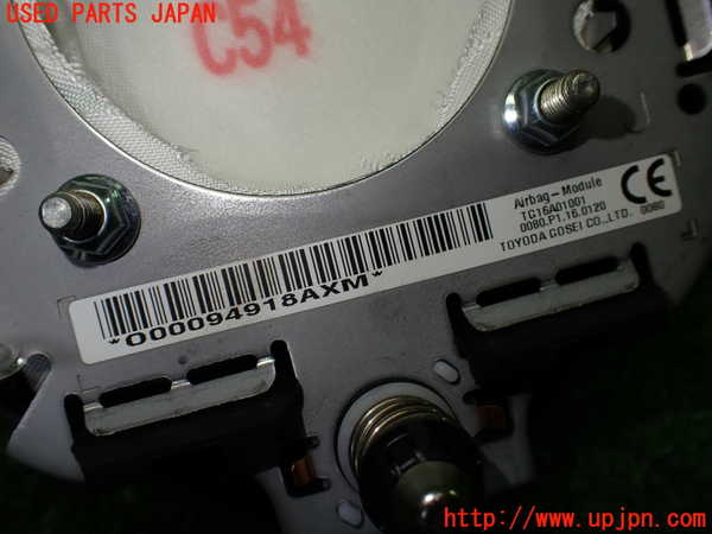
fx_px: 617
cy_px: 267
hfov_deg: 60.0
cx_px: 356
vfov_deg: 46.8
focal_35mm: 30
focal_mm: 5.4
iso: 100
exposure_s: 1/125
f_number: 3.2
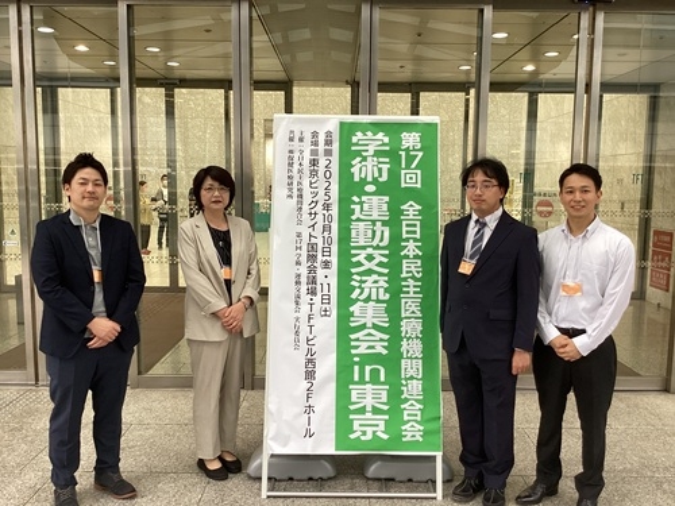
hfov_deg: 58.4
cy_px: 253
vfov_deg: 45.4
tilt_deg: -7.4
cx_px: 338
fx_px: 604
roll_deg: -1.5
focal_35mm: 31
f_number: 2.4
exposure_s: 1/50
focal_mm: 3.3
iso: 100
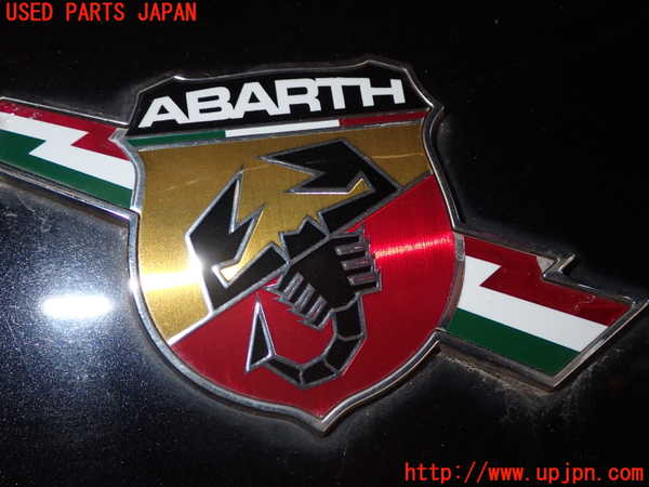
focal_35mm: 47
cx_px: 324
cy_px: 244
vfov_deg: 30.9
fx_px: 881
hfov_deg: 40.4
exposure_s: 1/50
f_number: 9
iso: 200
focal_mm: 8.4
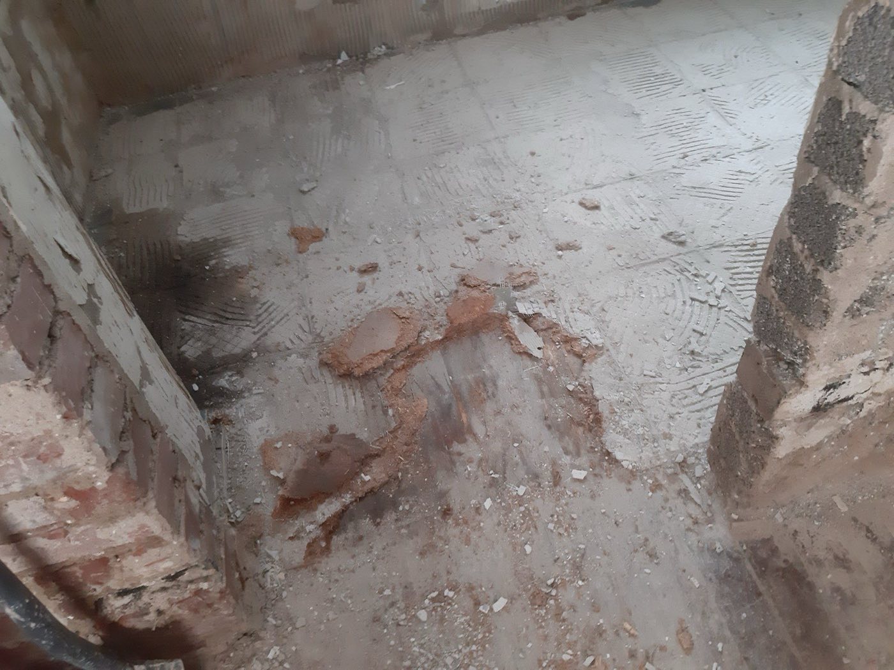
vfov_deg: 51.4
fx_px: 697
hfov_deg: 65.3
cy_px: 335
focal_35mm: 27
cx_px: 447
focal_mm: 3.93
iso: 400
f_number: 1.7
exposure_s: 1/50
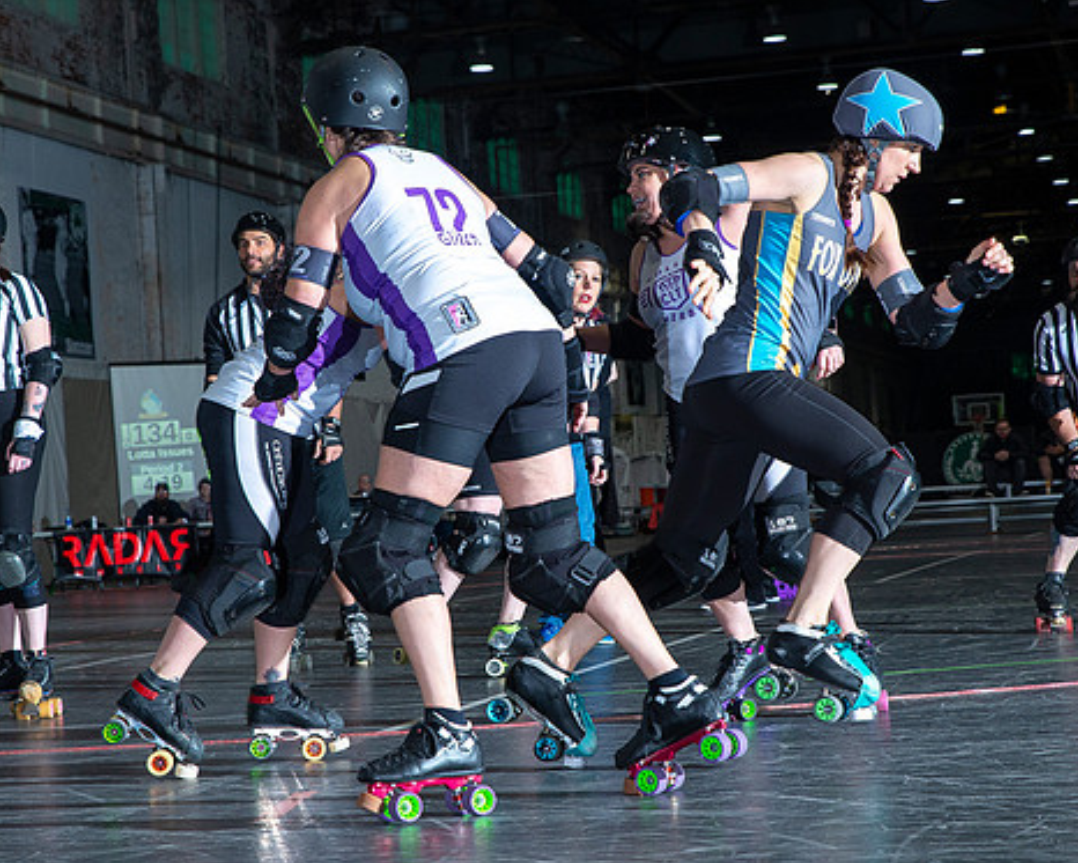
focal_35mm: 93
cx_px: 531
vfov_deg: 16.5
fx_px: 2968
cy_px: 451
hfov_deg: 20.6
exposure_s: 1/160
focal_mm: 70
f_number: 8
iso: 800
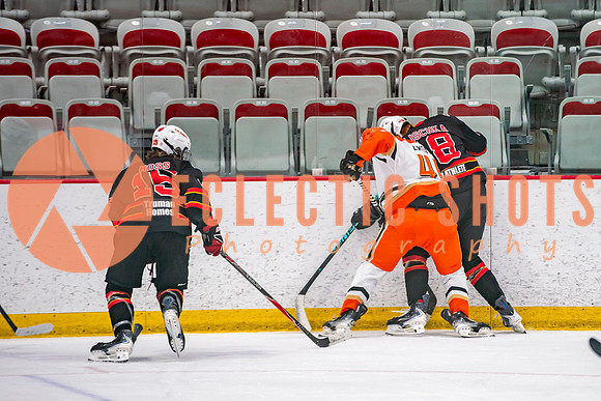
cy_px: 224
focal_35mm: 278
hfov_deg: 7.4
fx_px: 4636
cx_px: 397
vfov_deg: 5.0
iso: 800
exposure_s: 1/640
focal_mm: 200
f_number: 2.8
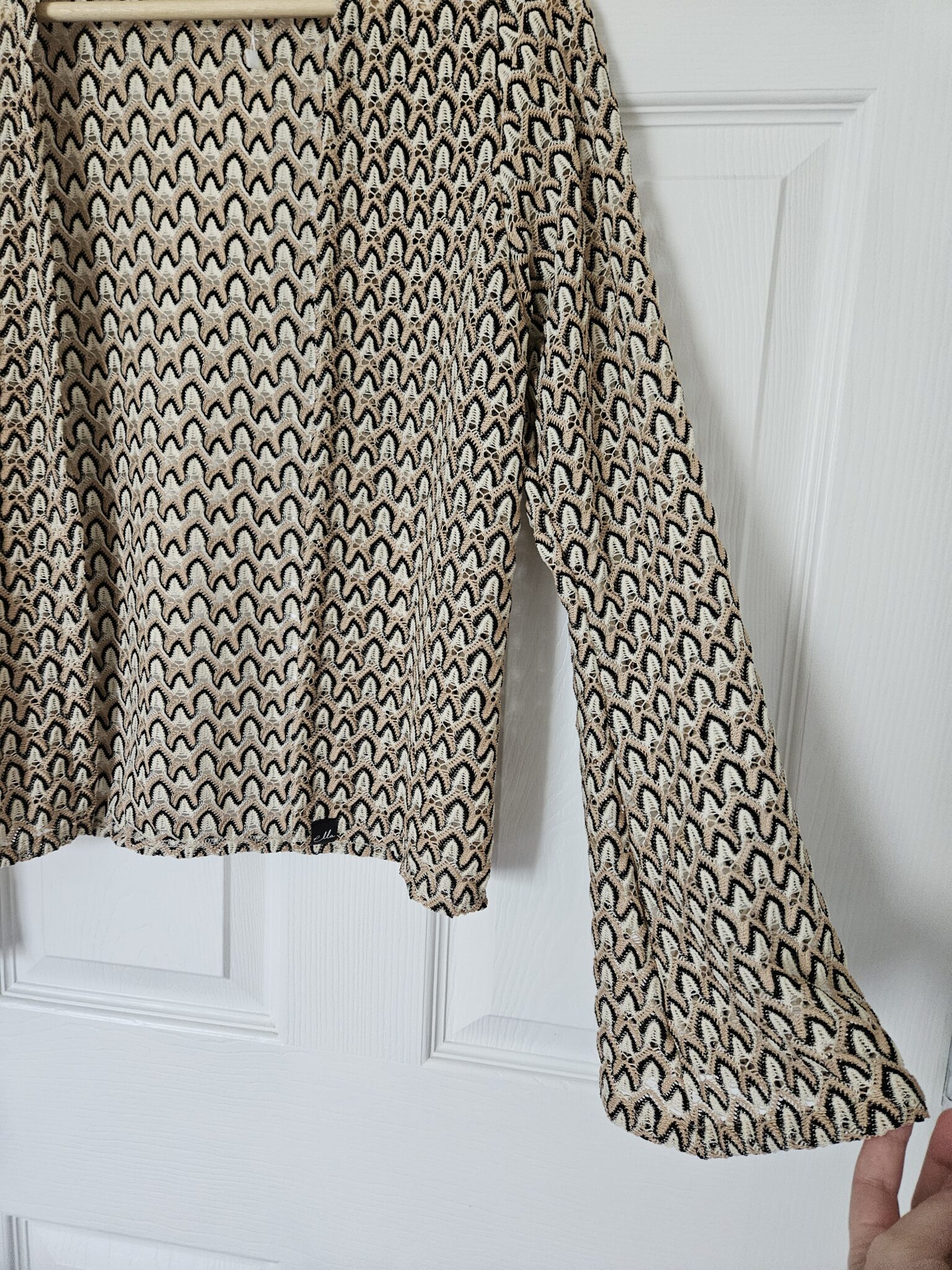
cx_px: 476
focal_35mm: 23
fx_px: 843
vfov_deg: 73.9
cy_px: 635
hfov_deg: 58.9
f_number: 1.8
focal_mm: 5.4
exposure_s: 1/120
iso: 800
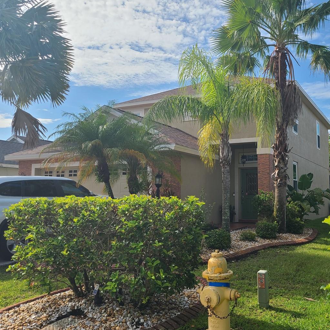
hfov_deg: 45.6
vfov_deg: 46.0
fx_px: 388
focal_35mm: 36
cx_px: 207
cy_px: 162
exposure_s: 1/1930
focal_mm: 5.4
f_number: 1.8
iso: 40
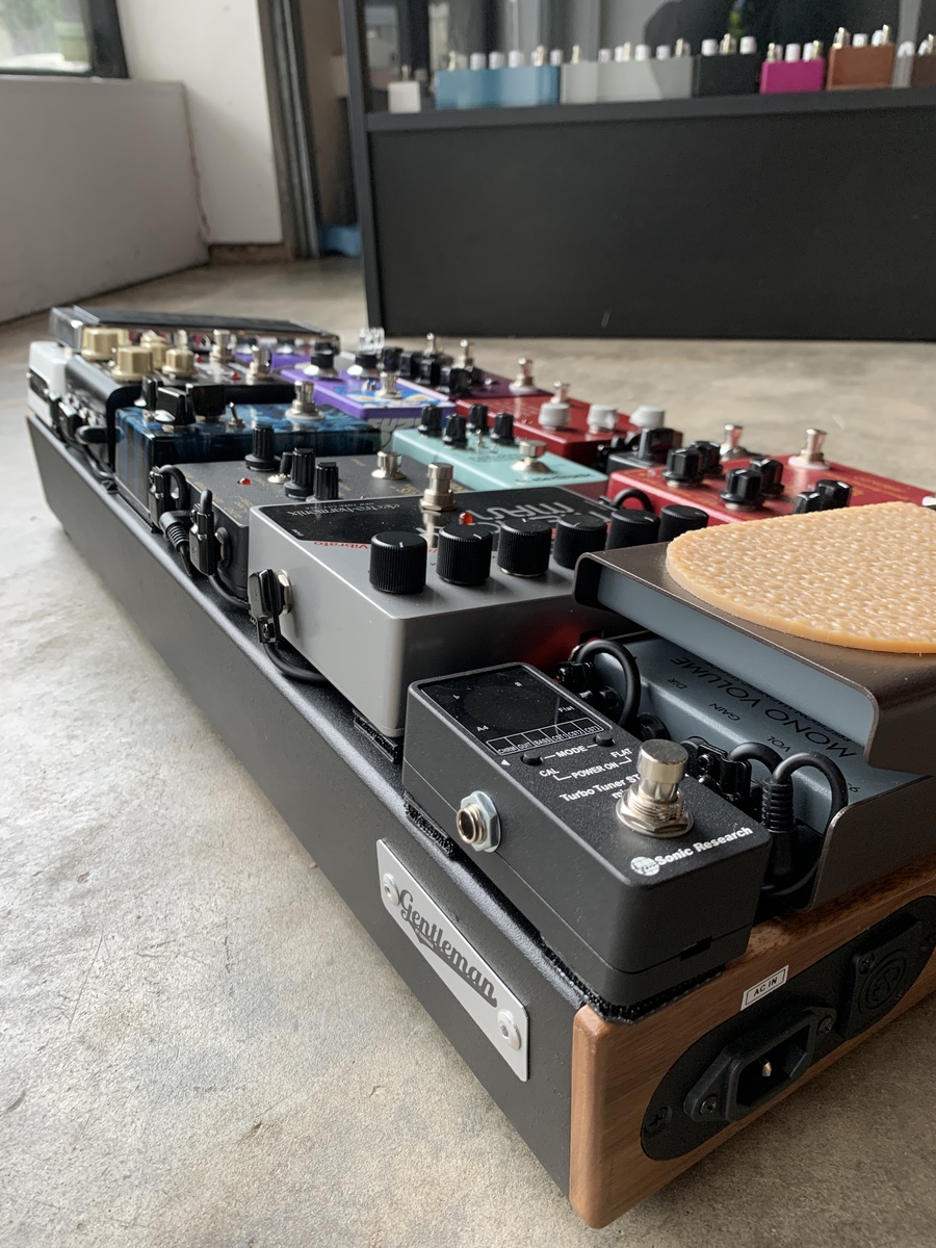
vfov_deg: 67.3
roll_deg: +2.1
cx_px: 468
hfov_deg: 53.1
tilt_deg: -26.1
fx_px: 937
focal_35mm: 26
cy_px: 624
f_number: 1.8
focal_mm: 4.25
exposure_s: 1/74
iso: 100
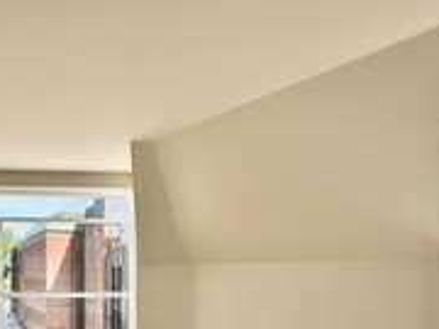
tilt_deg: -0.9
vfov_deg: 44.9
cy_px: 280
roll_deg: -0.5
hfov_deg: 59.5
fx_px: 368
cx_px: 130
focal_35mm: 29
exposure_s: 1/367
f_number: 2.2
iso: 40
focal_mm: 2.22
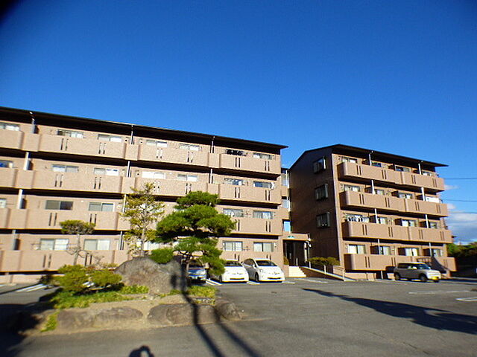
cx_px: 238
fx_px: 276
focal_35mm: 20
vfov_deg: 66.0
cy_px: 178
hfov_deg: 81.7
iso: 100
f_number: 2.8
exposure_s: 1/1600
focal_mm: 3.58
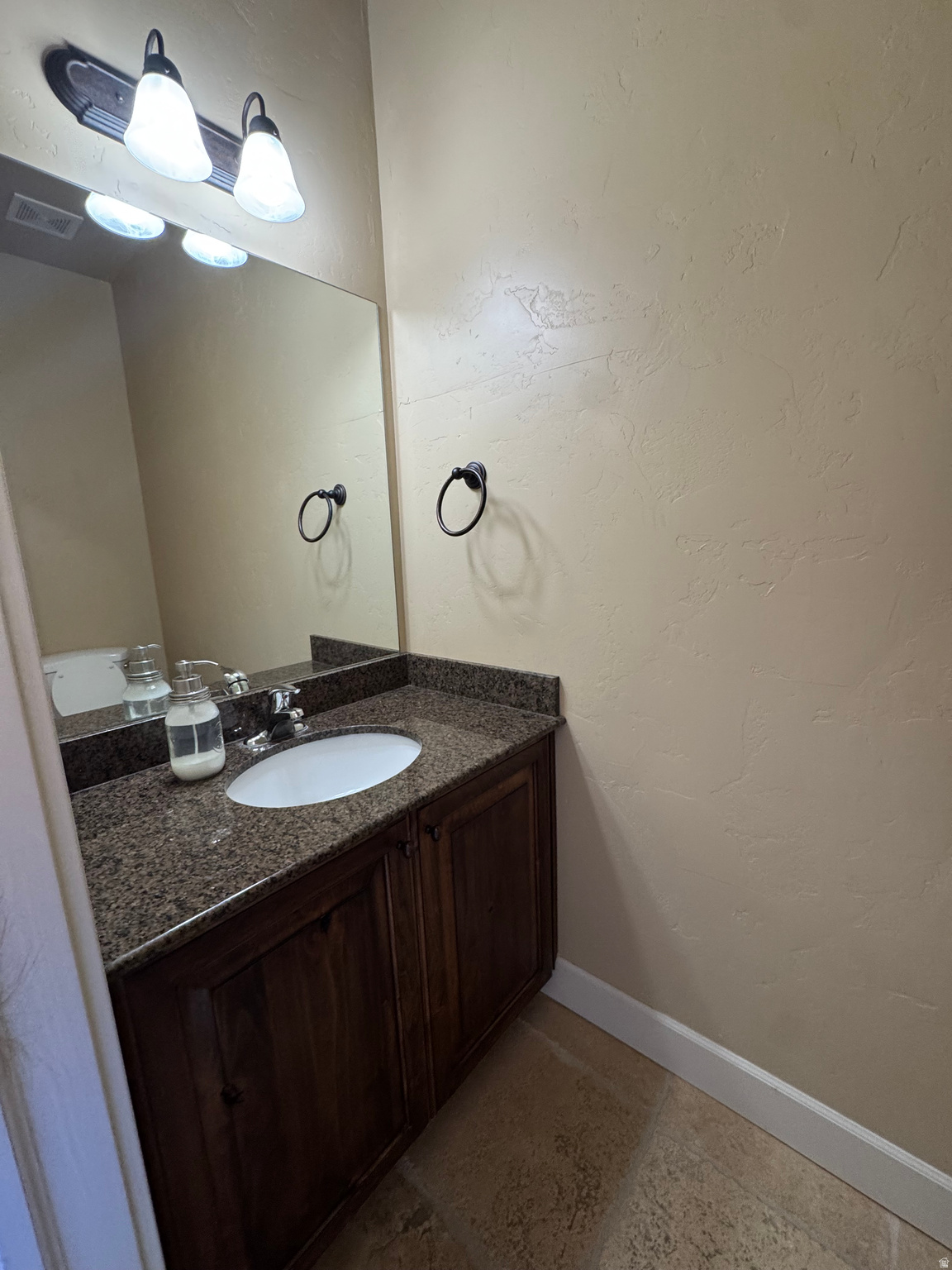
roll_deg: +2.3
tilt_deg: -10.9
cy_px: 635
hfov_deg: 85.7
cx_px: 476
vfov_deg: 102.1
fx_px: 513
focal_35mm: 14
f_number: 2.2
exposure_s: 1/60
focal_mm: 2.22
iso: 200
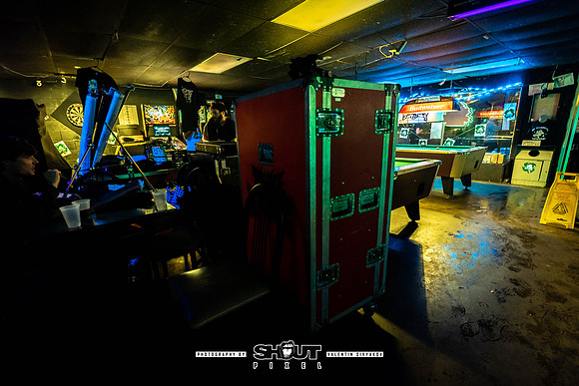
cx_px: 290
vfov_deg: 76.5
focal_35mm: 15
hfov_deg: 99.5
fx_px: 245
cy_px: 193
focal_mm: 14
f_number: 2.8
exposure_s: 1/60
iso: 3200
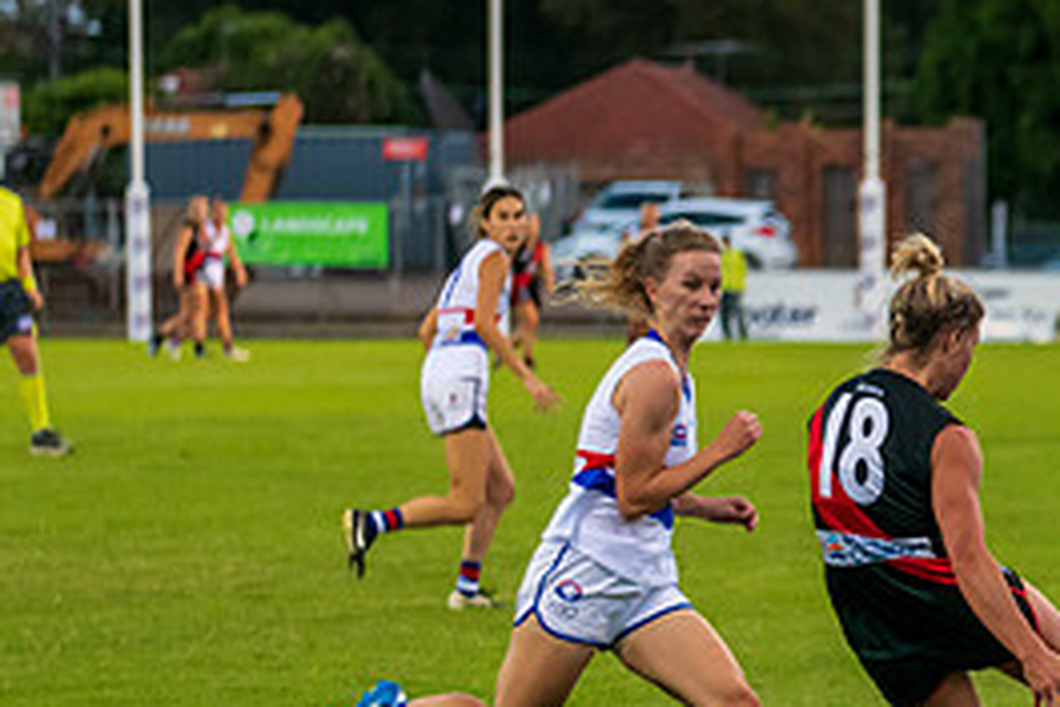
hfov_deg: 7.0
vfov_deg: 4.7
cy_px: 618
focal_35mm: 294
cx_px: 969
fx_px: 8656
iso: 1600
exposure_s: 1/800
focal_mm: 100
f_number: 2.8
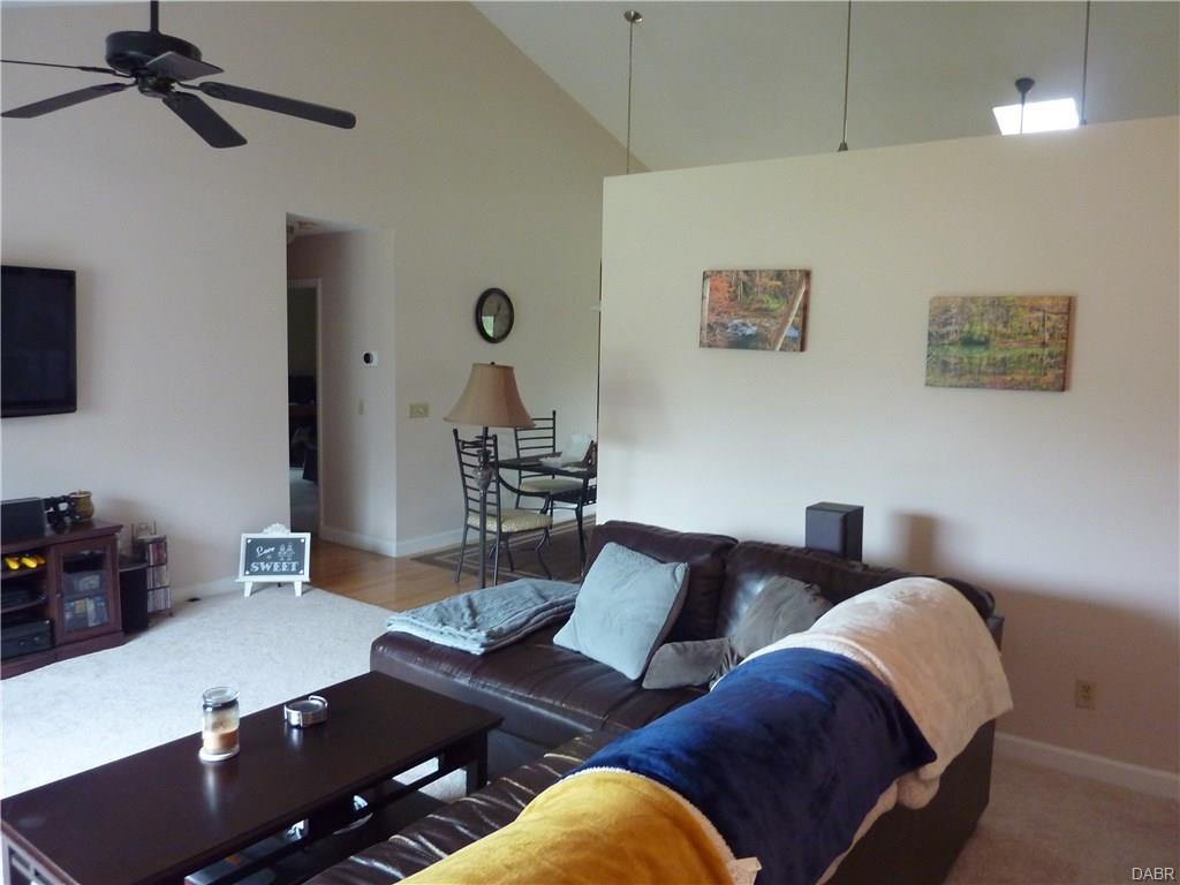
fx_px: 852
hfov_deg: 69.4
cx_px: 590
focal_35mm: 25
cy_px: 442
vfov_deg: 54.9
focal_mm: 4.1
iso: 320
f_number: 3.3
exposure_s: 1/30
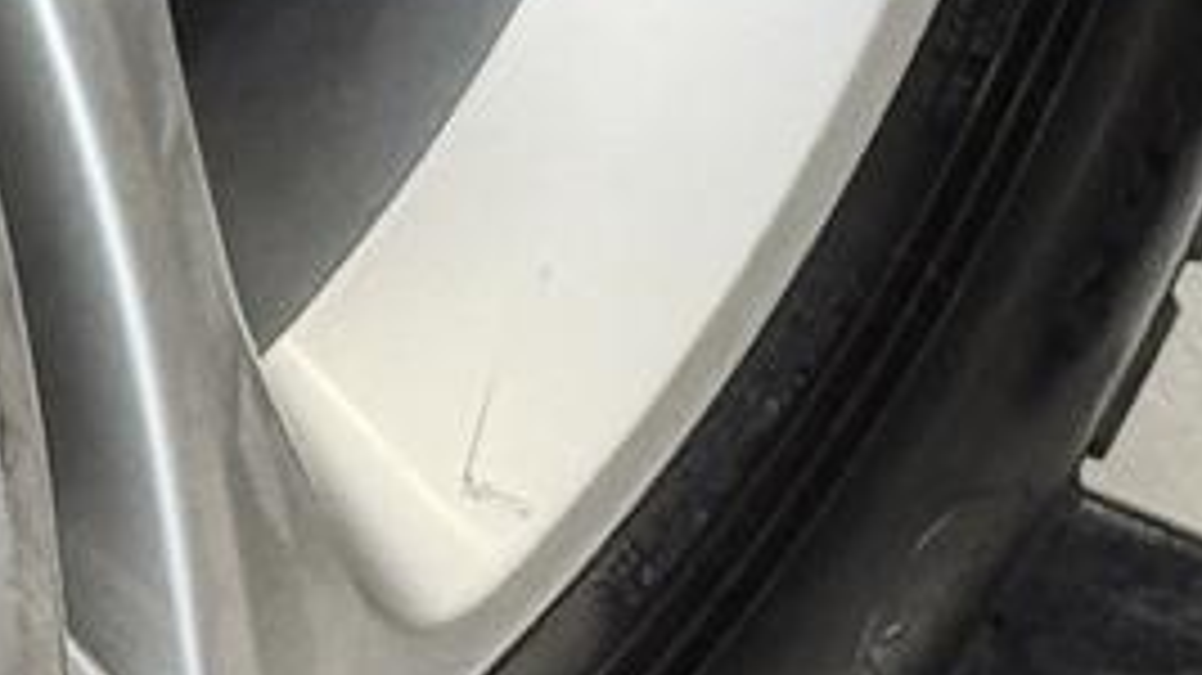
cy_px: -711
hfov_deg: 4.3
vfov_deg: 2.4
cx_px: -194
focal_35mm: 502
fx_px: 15995
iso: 160
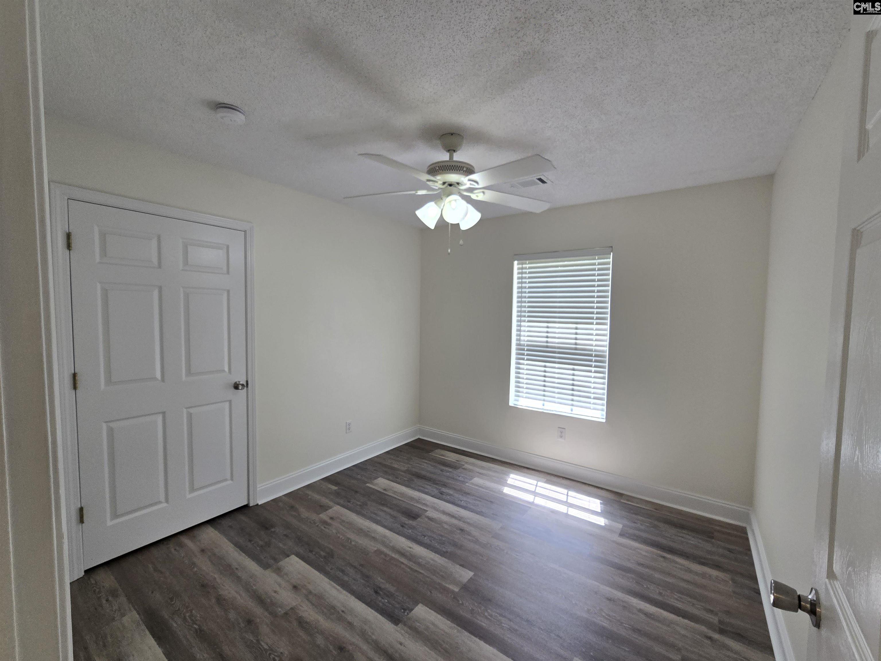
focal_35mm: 13
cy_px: 330
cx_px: 440
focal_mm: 2.2
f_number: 2.2
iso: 100
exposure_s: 1/120
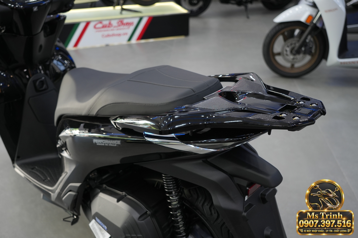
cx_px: 179
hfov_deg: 52.4
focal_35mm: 37
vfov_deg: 36.3
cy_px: 119
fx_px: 364
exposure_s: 1/60
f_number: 2.8
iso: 200
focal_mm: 24.4
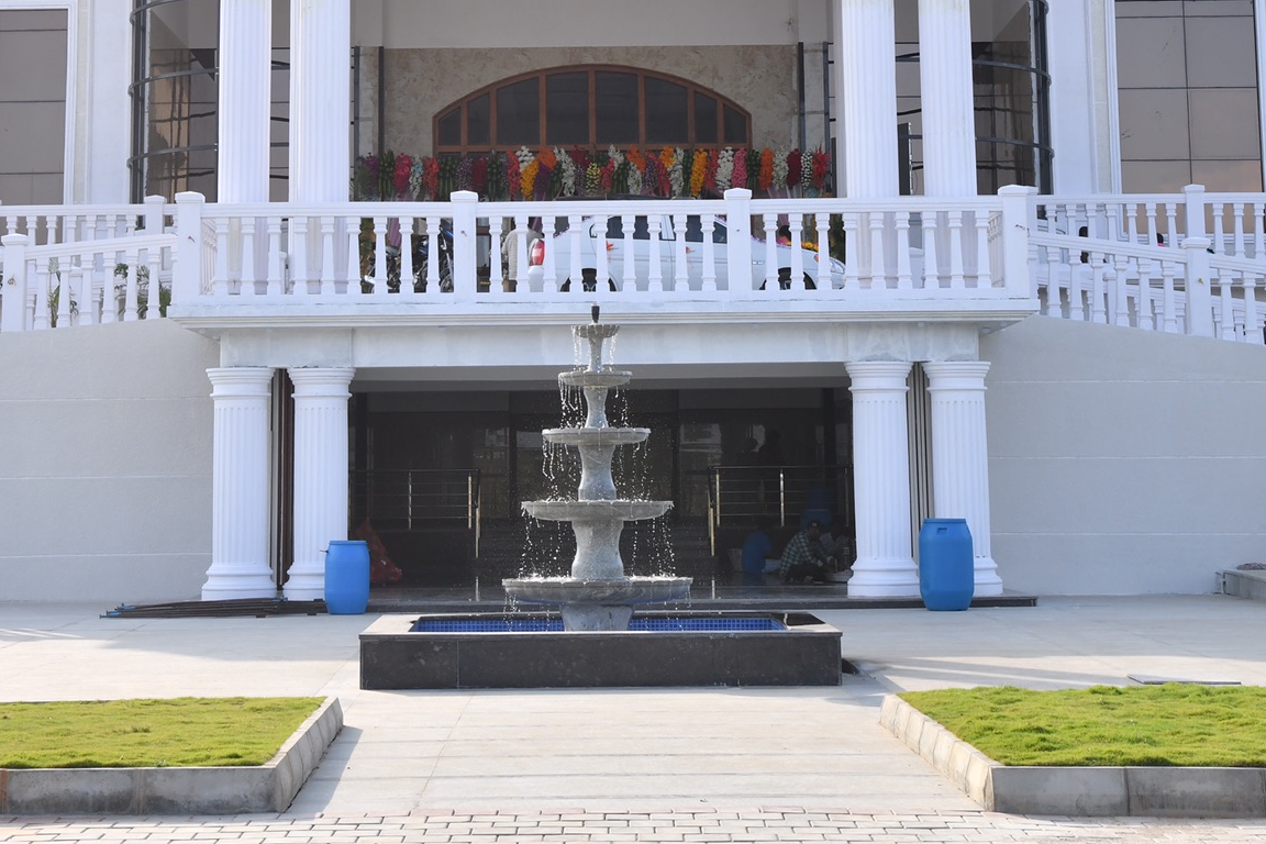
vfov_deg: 16.7
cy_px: 30
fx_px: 2813
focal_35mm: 80
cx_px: 549
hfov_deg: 25.3
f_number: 7.1
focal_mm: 40
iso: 250
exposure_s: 1/400
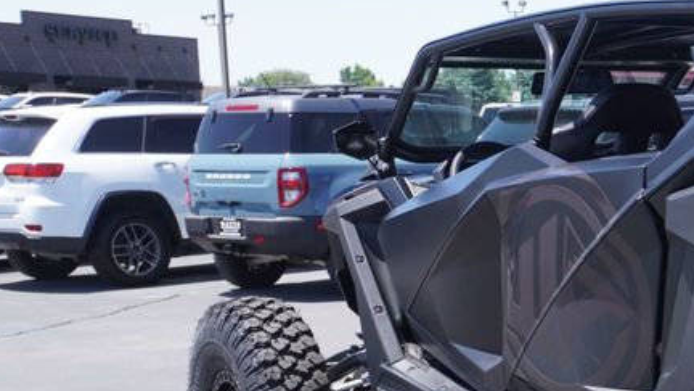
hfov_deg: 23.8
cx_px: 816
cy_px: 442
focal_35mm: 82
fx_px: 1509
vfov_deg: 14.4
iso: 100
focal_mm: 22
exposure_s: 1/160
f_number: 6.3
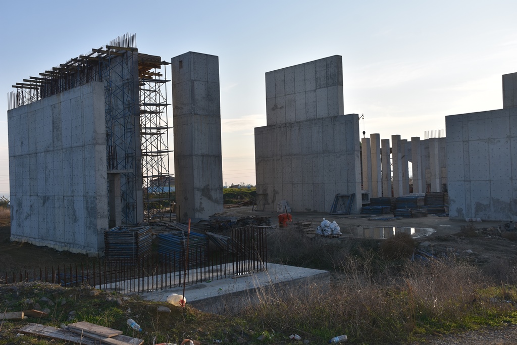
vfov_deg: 36.9
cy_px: 172
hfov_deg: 53.1
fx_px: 517
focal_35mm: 36
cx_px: 258
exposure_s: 1/250
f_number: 6.3
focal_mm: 24
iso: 100
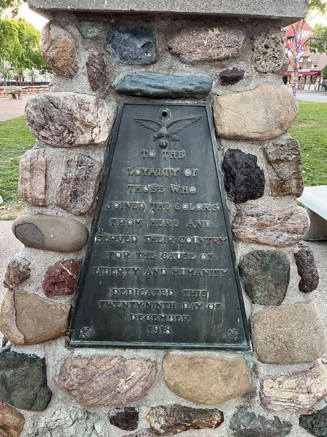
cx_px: 164
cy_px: 218
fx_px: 327
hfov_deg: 53.1
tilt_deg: -22.2
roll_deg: -1.8
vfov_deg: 67.3
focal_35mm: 26
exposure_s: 1/60
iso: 250
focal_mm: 5.1
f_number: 1.6
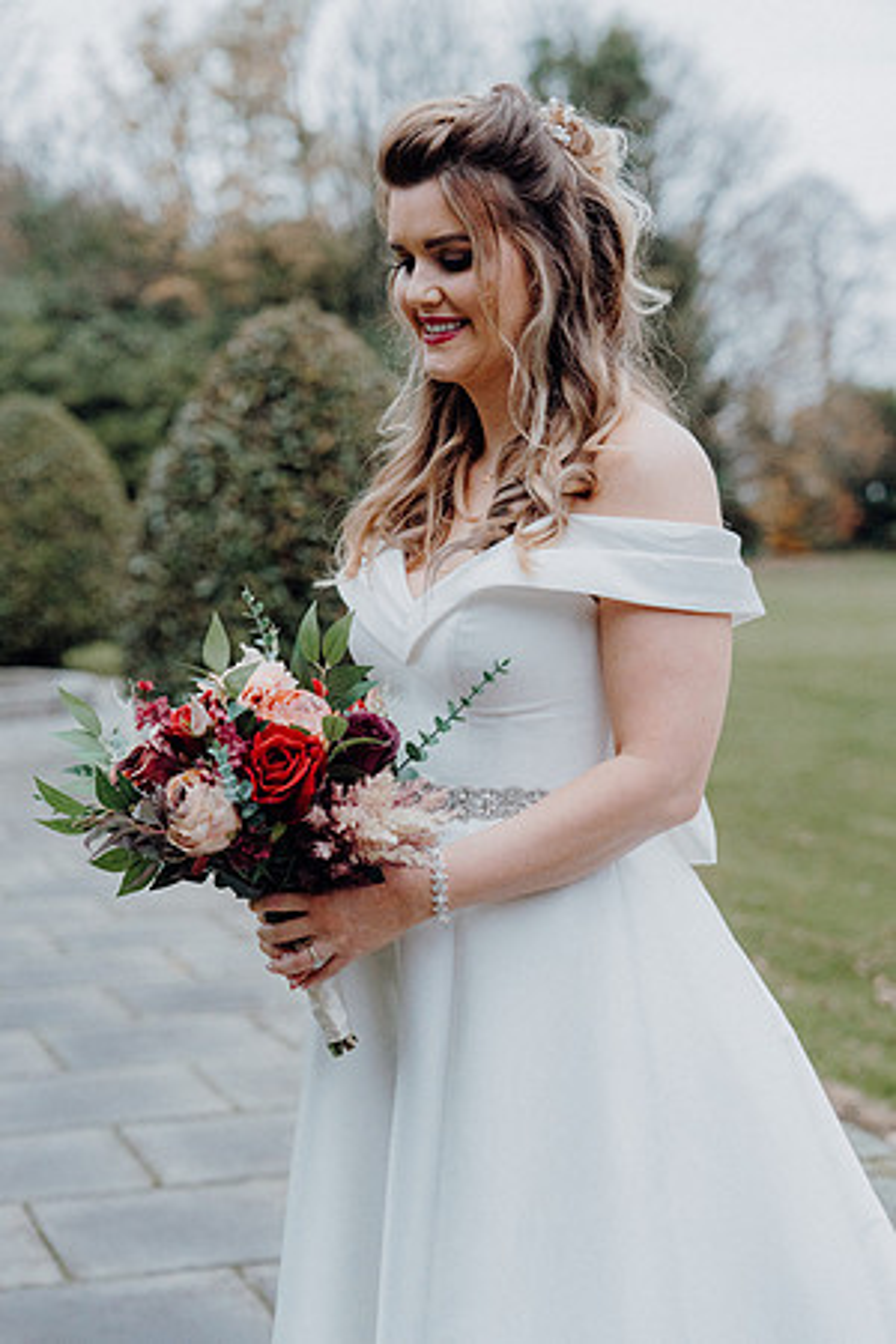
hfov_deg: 19.5
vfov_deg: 28.8
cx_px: 448
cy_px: 672
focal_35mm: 70
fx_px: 2613
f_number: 3.5
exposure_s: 1/200
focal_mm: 70
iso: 5000
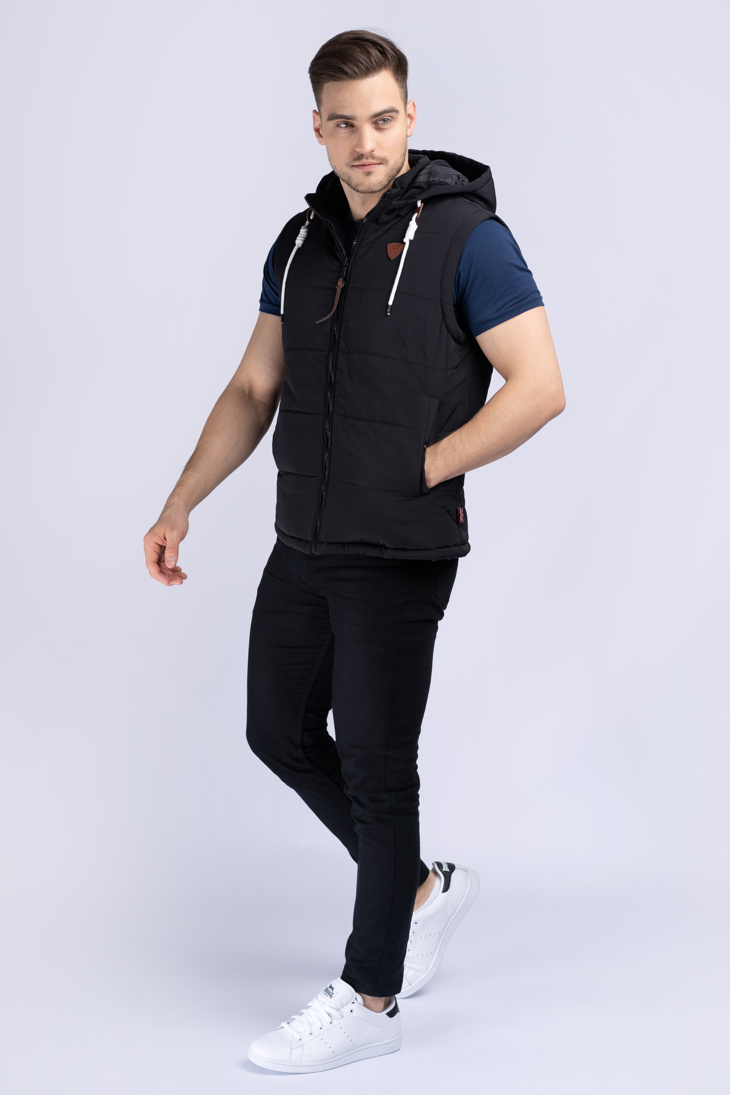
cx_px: 365
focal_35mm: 55
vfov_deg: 36.2
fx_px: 1673
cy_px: 548
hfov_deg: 24.6
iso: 100
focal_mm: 55
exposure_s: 1/160
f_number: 5.6
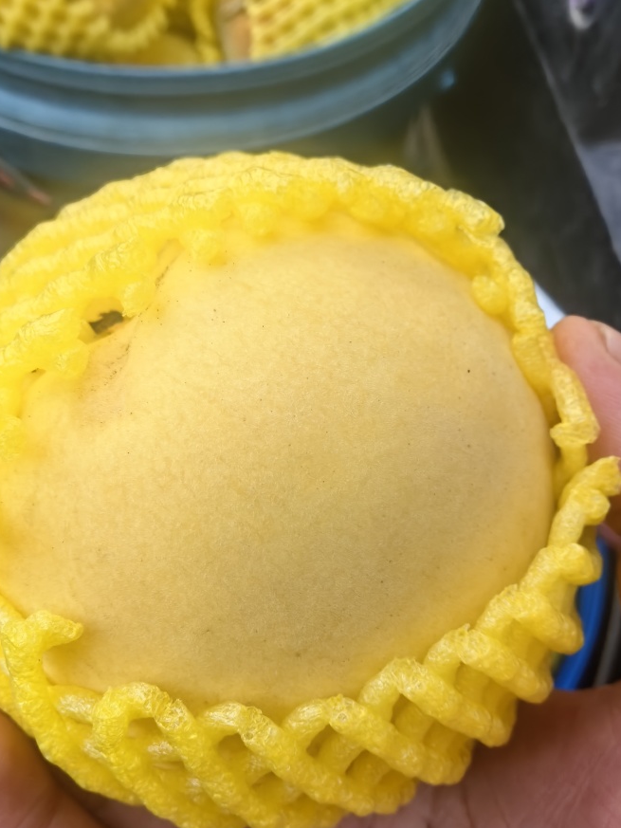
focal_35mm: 33
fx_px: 789
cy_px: 459
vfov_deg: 55.2
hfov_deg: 42.9
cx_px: 292
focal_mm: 5.75
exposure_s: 1/100
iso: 80
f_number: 4
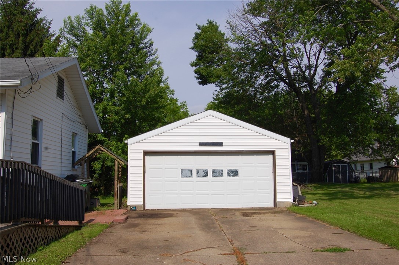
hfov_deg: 62.0
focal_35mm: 30
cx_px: 200
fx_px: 332
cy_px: 132
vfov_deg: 43.5
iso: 200
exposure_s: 1/500
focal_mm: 20
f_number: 11
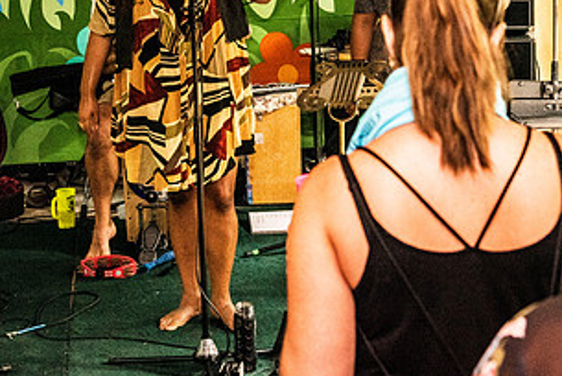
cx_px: 242
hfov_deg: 19.4
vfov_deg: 12.9
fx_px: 1641
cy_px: 13
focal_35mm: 105
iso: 4000
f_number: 5.6
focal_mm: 52
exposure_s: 1/125
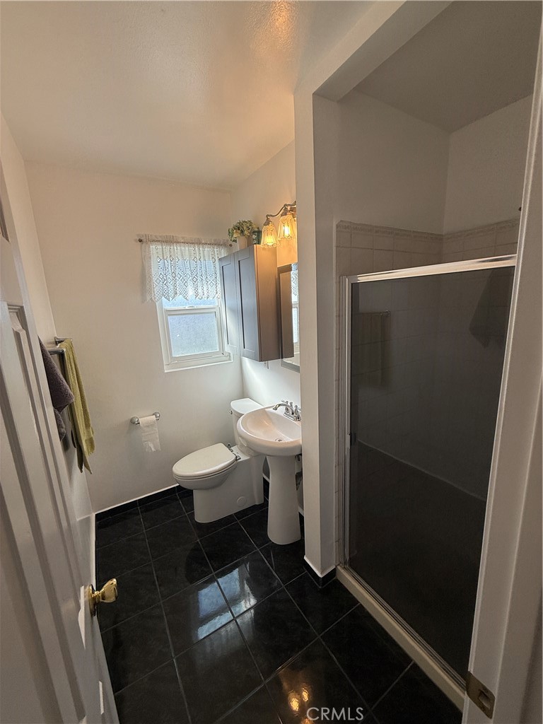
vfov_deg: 102.1
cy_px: 362
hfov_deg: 85.7
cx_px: 272
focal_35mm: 14
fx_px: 293
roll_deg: +3.3
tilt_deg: -11.2
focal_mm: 2.22
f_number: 2.2
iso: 64
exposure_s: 1/183
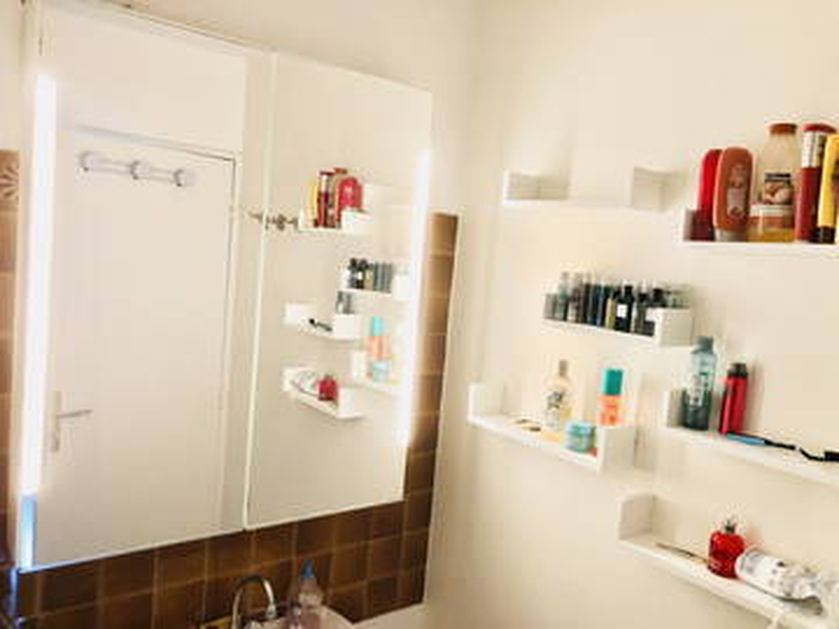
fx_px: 679
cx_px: 420
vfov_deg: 49.7
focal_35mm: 28
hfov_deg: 63.4
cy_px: 314
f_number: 1.8
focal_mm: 3.99
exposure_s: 1/17
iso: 50
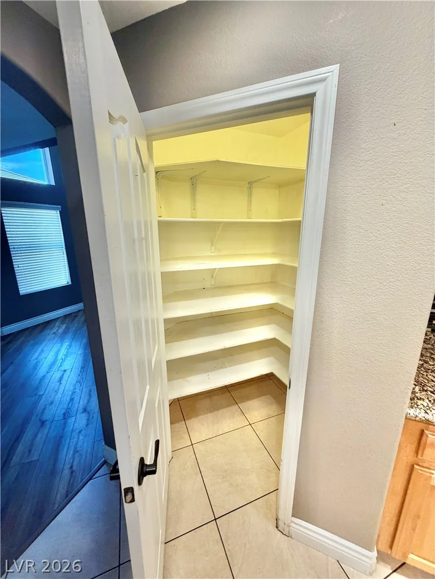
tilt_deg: -15.7
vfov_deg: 102.1
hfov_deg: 85.7
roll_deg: +0.1
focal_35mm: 14
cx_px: 218
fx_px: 235
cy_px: 290
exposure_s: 1/120
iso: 200
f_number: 2.2
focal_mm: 2.22
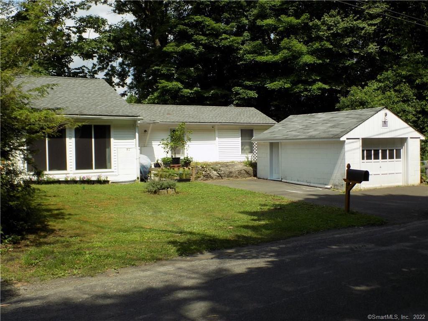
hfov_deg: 50.1
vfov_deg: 38.7
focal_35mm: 37
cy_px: 160
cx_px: 214
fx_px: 457
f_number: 3.5
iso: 80
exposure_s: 1/800
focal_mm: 6.6
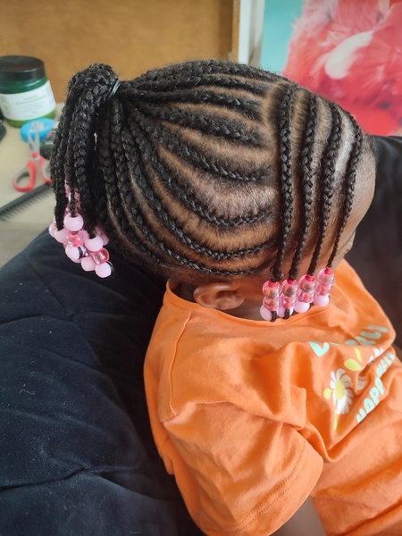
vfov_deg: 71.6
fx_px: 372
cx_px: 201
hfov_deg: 56.8
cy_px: 268
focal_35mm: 24
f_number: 1.89
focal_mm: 5.89
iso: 278
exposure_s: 1/33
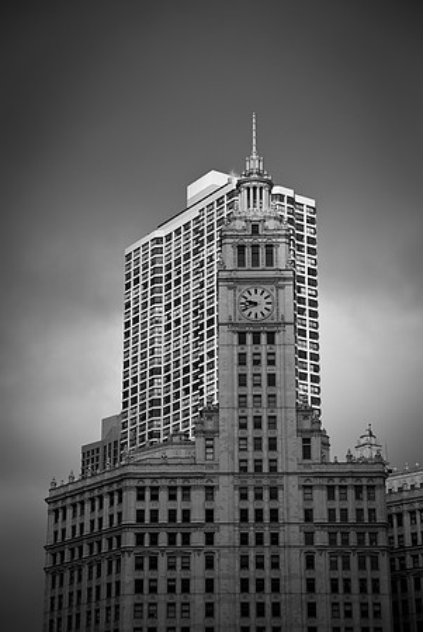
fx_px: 1451
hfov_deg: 16.6
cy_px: 316
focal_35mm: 82
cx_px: 212
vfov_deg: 24.6
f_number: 4
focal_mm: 55
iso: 100
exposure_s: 1/800
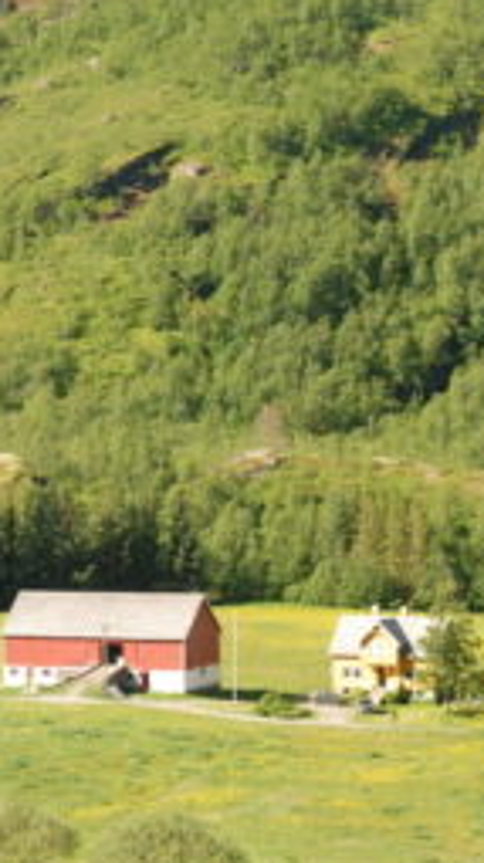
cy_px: 503
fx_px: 3110
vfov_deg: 15.8
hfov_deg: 8.9
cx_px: 135
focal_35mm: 136
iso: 400
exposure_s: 1/250
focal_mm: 44
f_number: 6.3
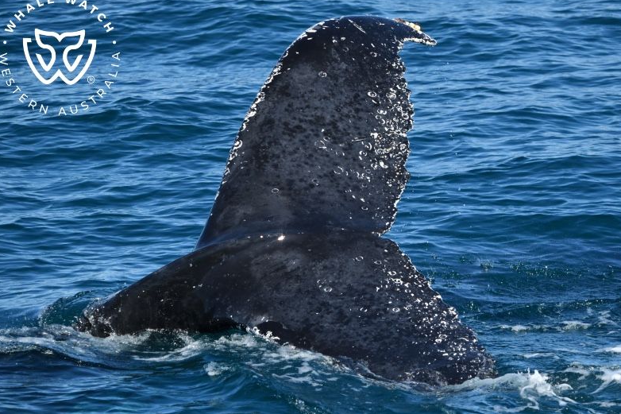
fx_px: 6001
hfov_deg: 5.9
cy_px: 204
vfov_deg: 3.9
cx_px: 314
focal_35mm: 348
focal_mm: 340
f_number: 6
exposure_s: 1/8000
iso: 1100
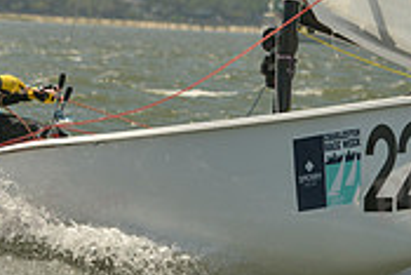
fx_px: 7575
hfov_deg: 3.1
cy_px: 76
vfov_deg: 2.1
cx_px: 251
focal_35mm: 663
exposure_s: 1/1250
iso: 280
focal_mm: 200
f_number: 9
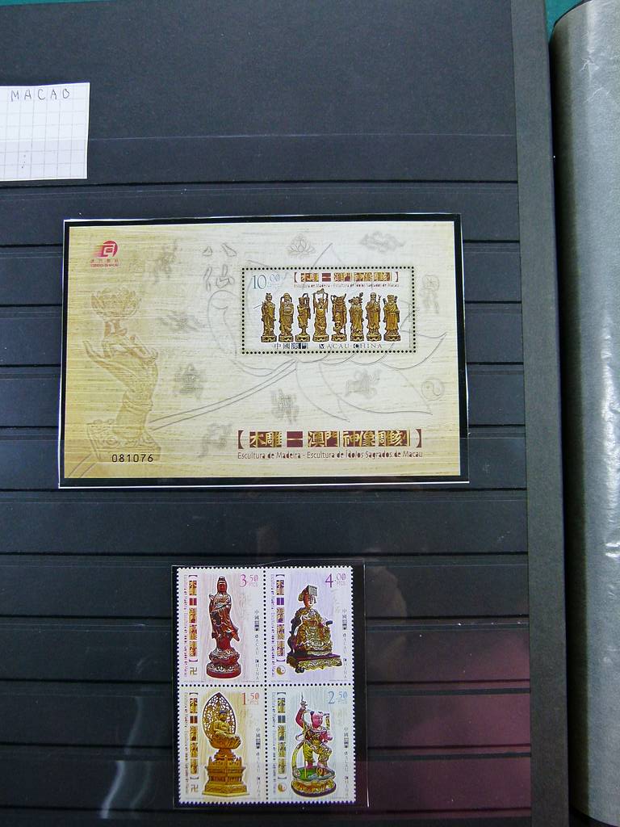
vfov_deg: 56.8
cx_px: 310
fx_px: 764
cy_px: 414
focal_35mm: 32
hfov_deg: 44.2
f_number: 3
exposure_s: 1/100
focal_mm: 5.8
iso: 160
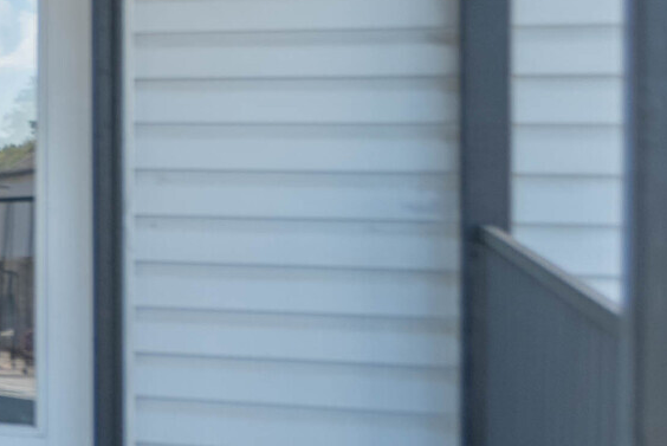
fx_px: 1817
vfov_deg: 13.9
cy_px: 69
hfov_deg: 15.3
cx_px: -784
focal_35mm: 98
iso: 50
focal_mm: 18
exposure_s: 1/160
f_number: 4.5
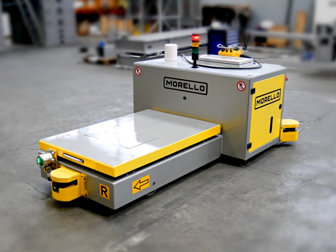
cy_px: 126
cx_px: 168
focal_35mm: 24
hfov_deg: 71.6
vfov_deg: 56.8
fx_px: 233
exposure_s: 1/60
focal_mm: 12
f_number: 3.5
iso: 640
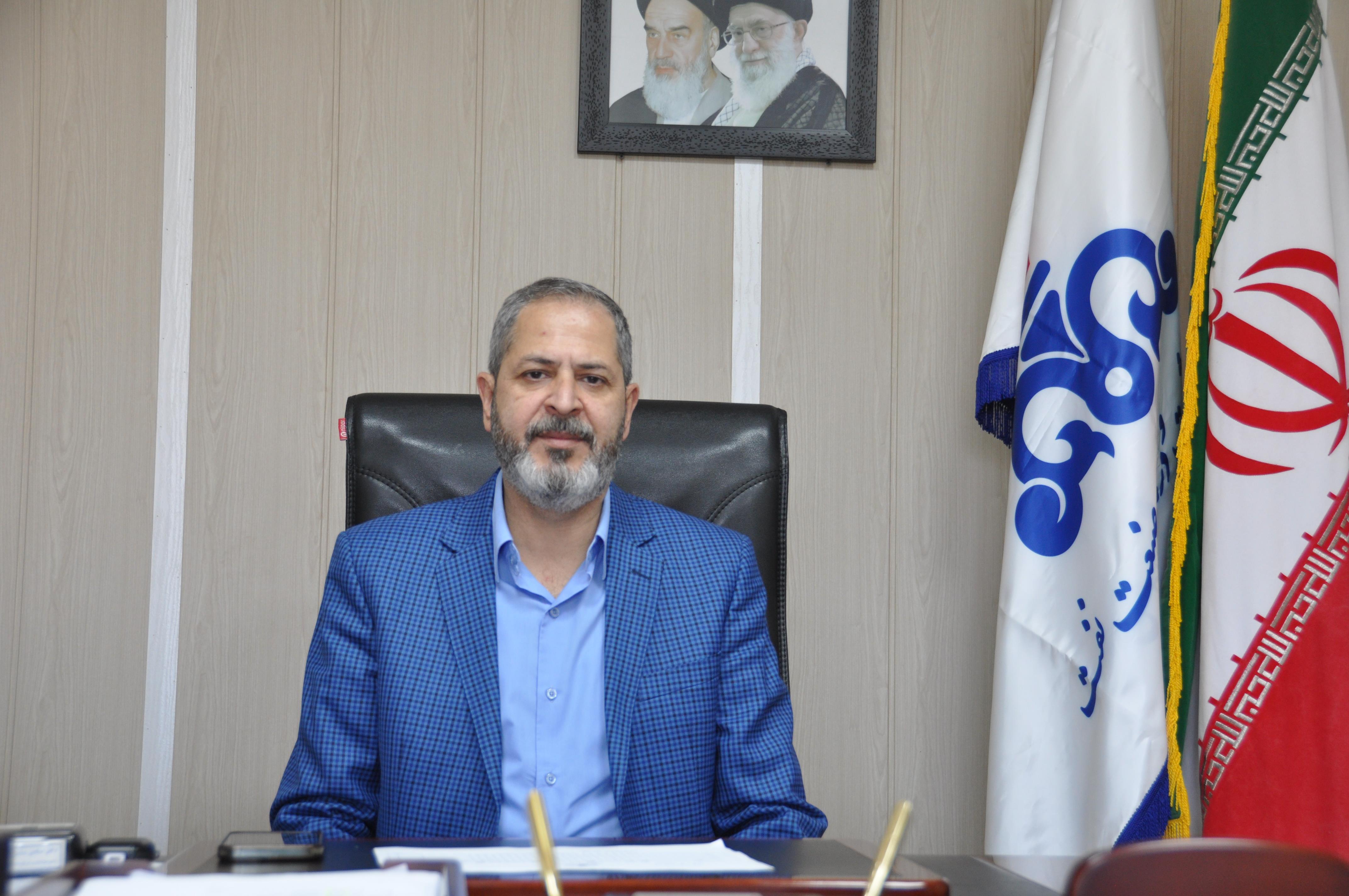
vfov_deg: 23.7
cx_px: 674
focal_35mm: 57
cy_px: 448
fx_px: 2133
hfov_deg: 35.1
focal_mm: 38
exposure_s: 1/50
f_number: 4.5
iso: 640
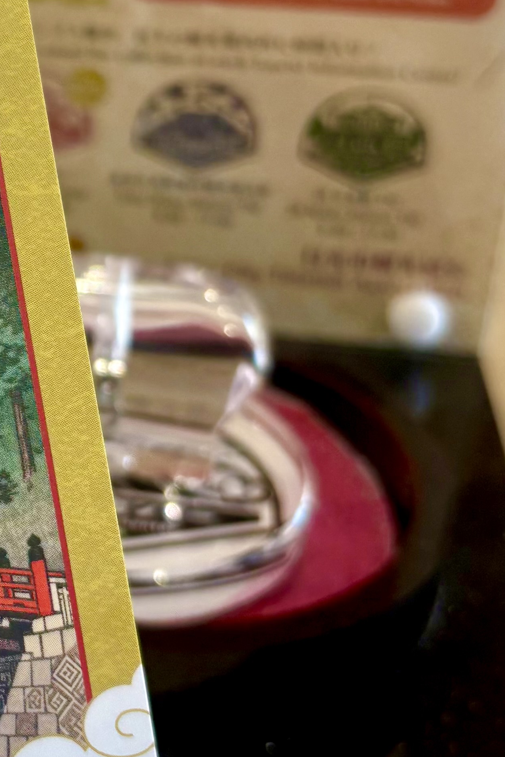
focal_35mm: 82
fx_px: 1725
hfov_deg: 15.8
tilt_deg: -24.6
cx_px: -159
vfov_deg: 24.6
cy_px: 216
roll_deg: -1.4
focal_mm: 5.96
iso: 80
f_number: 1.6
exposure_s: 1/161
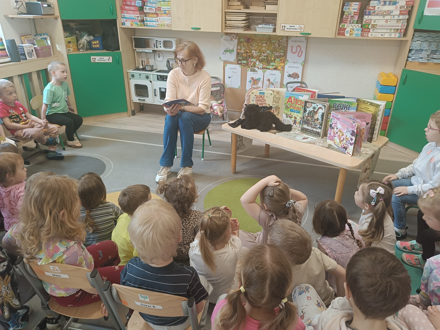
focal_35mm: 26
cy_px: 165
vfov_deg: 53.1
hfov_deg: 67.3
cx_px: 220
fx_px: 330
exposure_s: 1/33.3
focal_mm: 5.25
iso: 200
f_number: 1.75
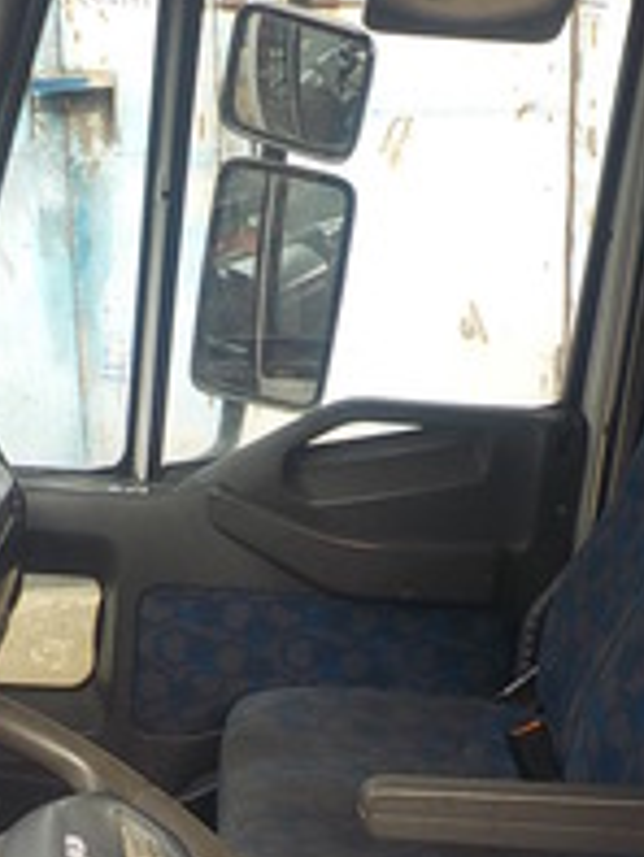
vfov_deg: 25.6
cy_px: 818
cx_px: 335
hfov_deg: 20.2
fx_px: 1809
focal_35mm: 73
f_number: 3.3
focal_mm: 4.1
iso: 125
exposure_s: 1/100
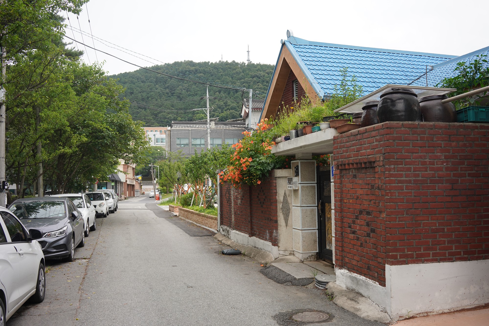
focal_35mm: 35
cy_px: 163
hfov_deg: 54.4
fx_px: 475
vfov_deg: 37.9
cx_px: 244
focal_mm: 35
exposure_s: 1/160
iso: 400
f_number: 7.1
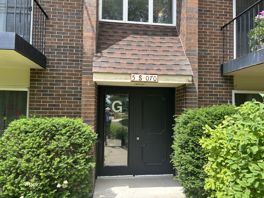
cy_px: 99
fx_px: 198
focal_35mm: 26
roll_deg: -0.5
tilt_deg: +3.4
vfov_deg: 53.1
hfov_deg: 67.3
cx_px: 132
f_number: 1.5
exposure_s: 1/743
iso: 50
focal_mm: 5.7
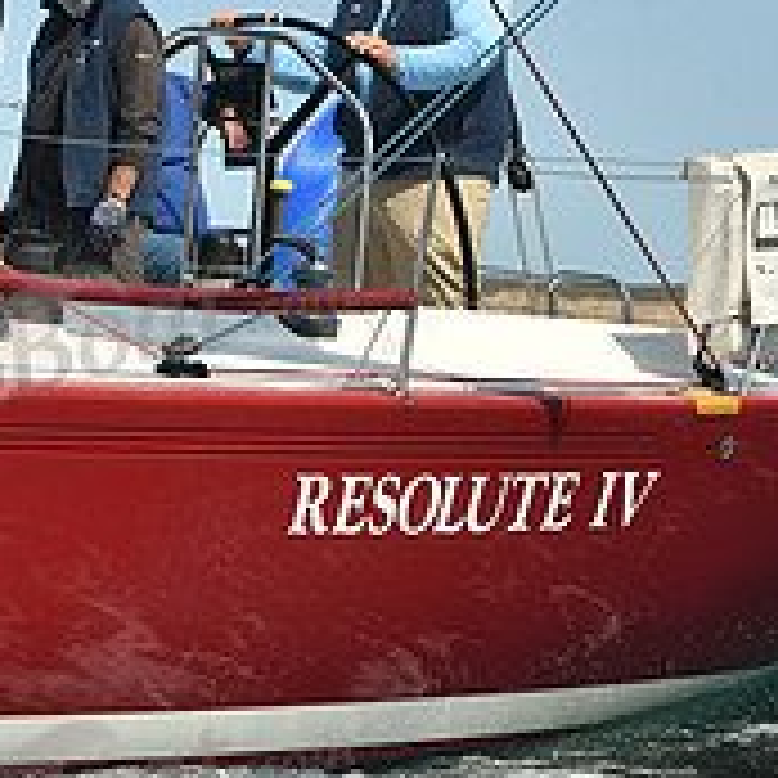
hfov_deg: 4.5
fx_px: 9764
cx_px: -508
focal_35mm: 384
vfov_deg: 4.6
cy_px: 187
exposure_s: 1/640
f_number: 8
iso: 320
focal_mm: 135
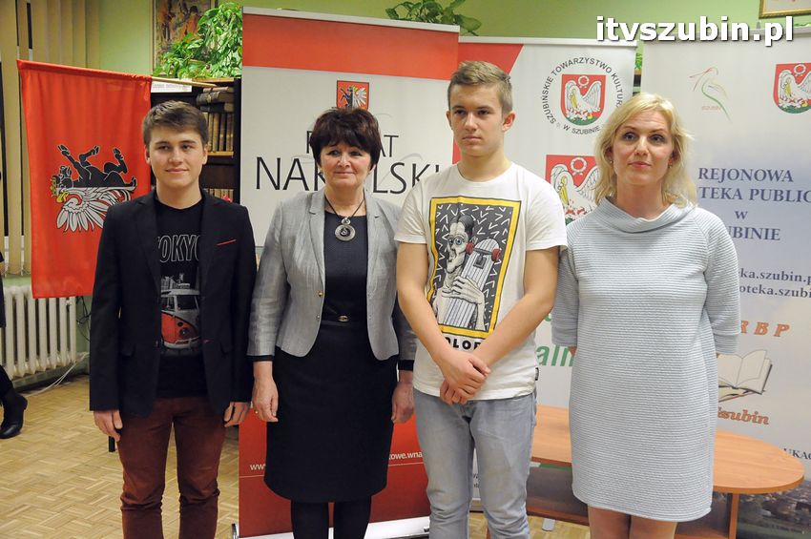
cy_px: 270
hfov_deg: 59.5
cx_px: 406
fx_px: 709
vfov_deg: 41.6
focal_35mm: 32
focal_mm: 21
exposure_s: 1/125
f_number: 5.6
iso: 3200
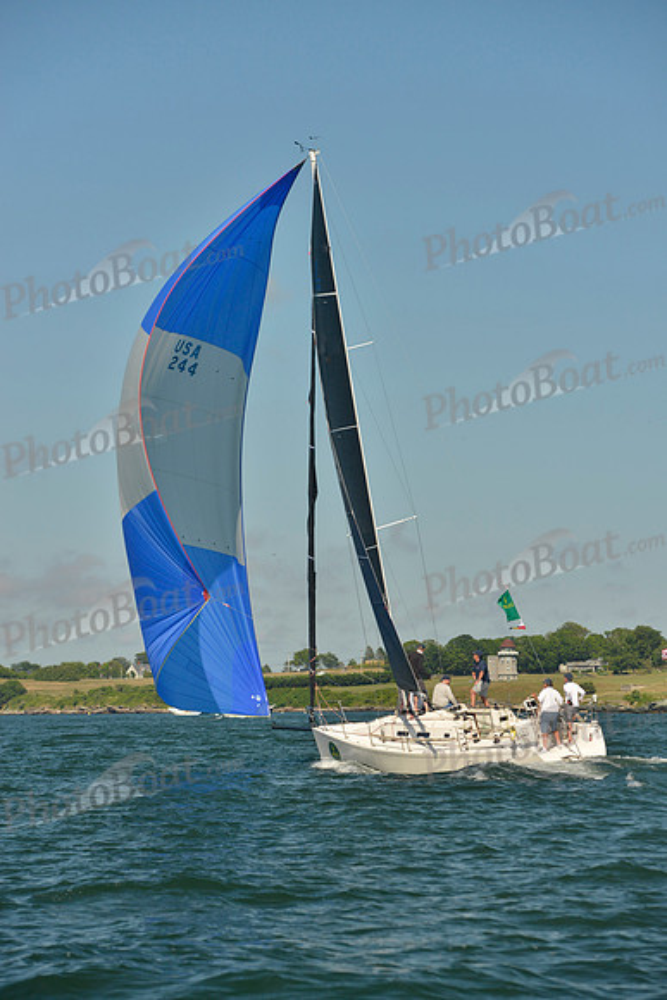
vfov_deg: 17.1
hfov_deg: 11.4
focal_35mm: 120
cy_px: 500
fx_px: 3333
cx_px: 334
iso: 400
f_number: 6.3
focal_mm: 120
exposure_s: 1/1250
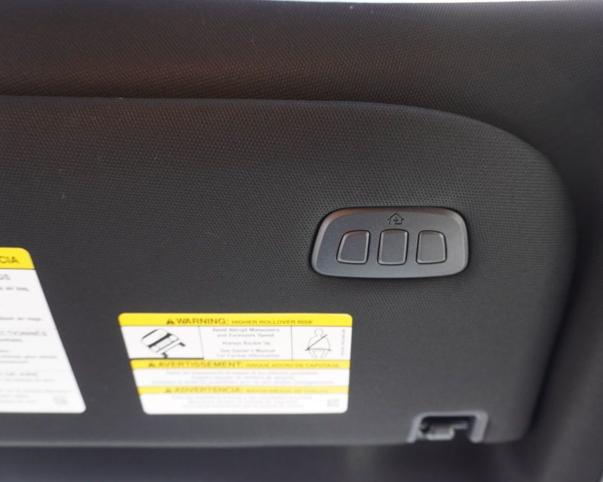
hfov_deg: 62.0
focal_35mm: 28
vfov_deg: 51.5
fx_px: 500
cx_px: 337
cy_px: 233
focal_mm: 16
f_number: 4
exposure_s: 1/60
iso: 400
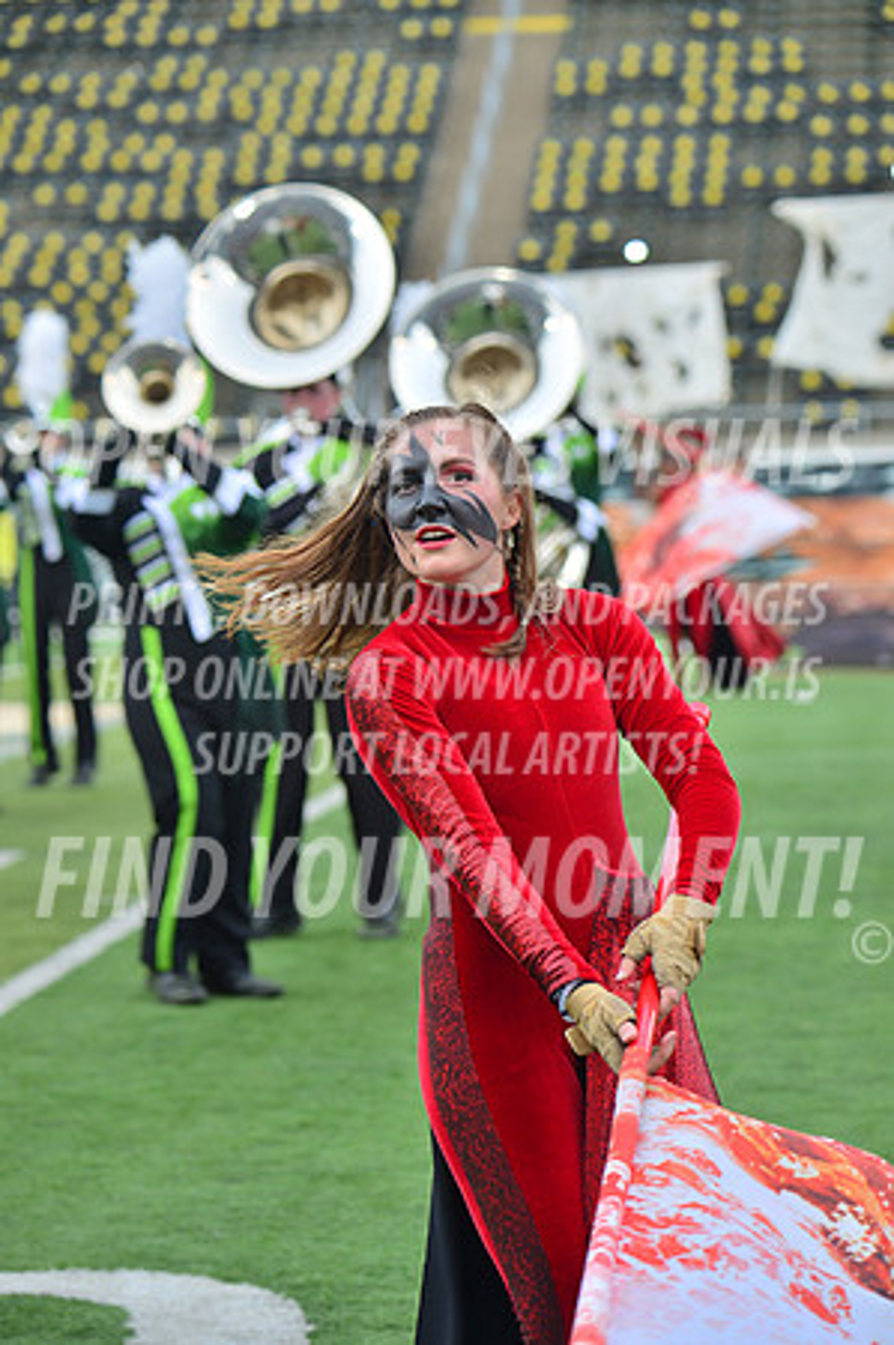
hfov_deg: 10.1
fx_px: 5040
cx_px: 447
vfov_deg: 15.2
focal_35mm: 135
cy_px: 672
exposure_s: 1/500
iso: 200
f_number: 5.6
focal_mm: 135
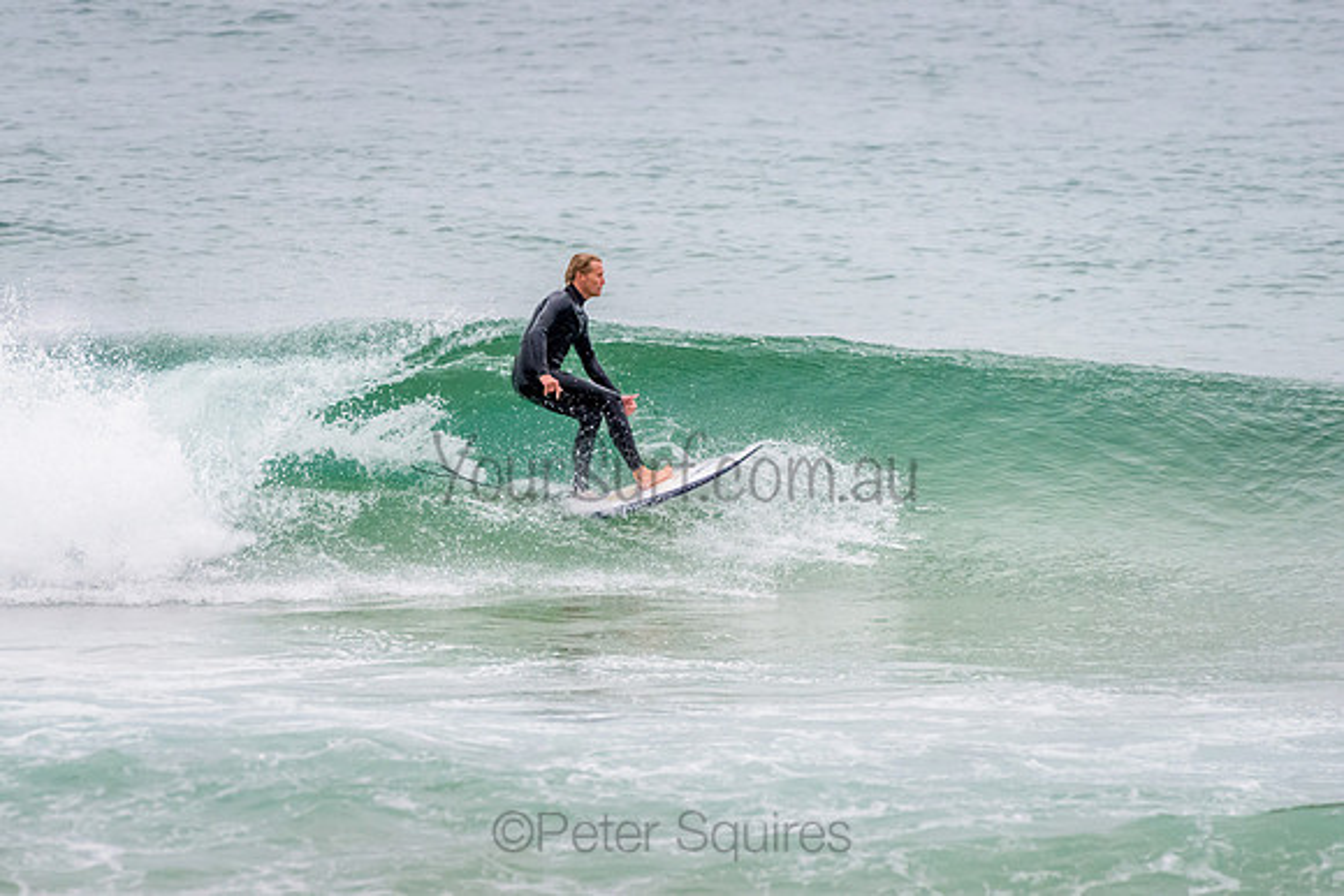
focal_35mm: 613
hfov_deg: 3.4
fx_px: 22902
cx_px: 520
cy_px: 422
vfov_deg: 2.2
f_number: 5.6
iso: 900
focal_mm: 500
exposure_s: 1/1000
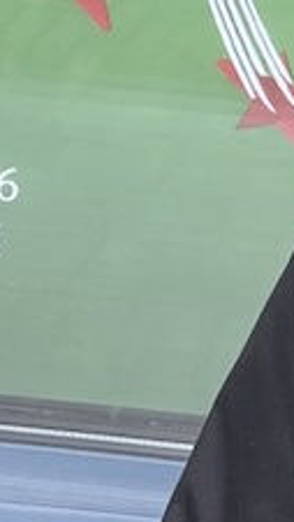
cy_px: -612
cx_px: 667
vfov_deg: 10.9
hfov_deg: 6.7
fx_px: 2405
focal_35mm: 174
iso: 25
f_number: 1.9
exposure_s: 1/868
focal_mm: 2.71
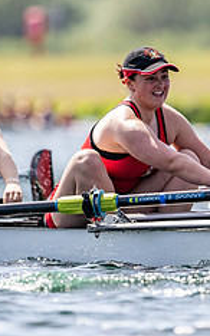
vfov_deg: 2.1
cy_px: 121
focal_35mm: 1010
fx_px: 9260
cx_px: 190
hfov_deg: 1.3
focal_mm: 400
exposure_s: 1/2500
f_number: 4.5
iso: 250
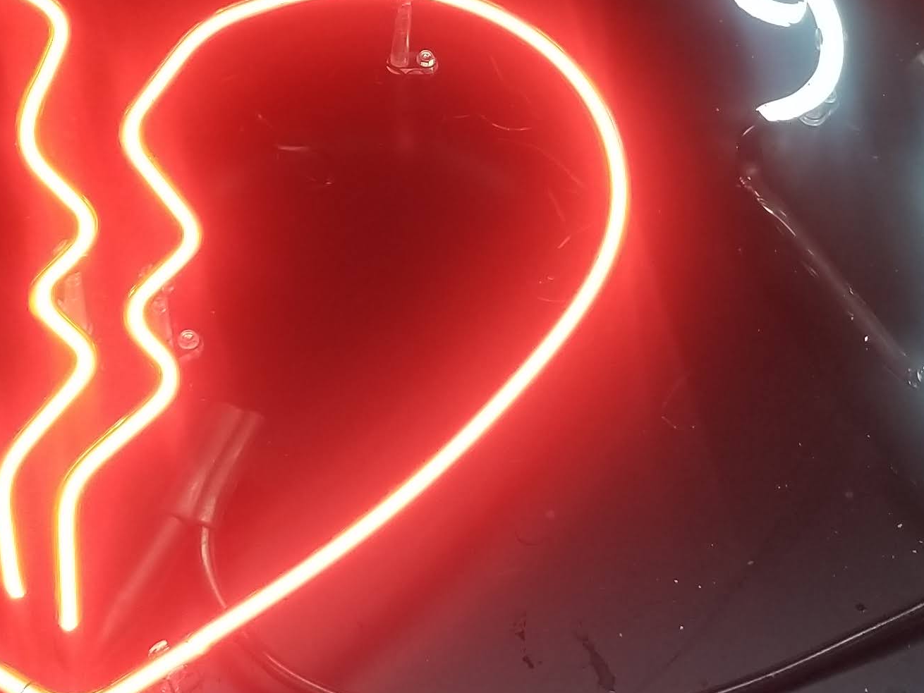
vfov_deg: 18.0
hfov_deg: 24.4
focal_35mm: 80
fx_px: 2136
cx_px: 391
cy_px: -10
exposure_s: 1/60
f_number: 1.7
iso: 80
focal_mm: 4.3
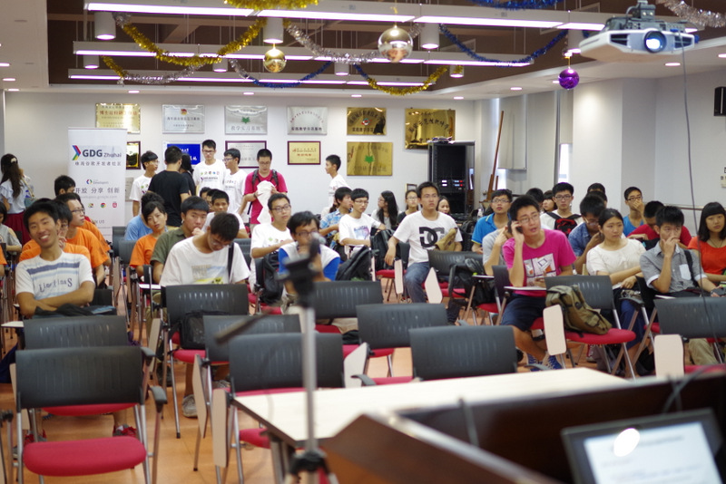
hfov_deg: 38.2
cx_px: 363
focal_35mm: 52
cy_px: 242
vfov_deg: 26.0
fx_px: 1049
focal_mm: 35
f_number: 2.4
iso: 800
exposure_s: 1/60
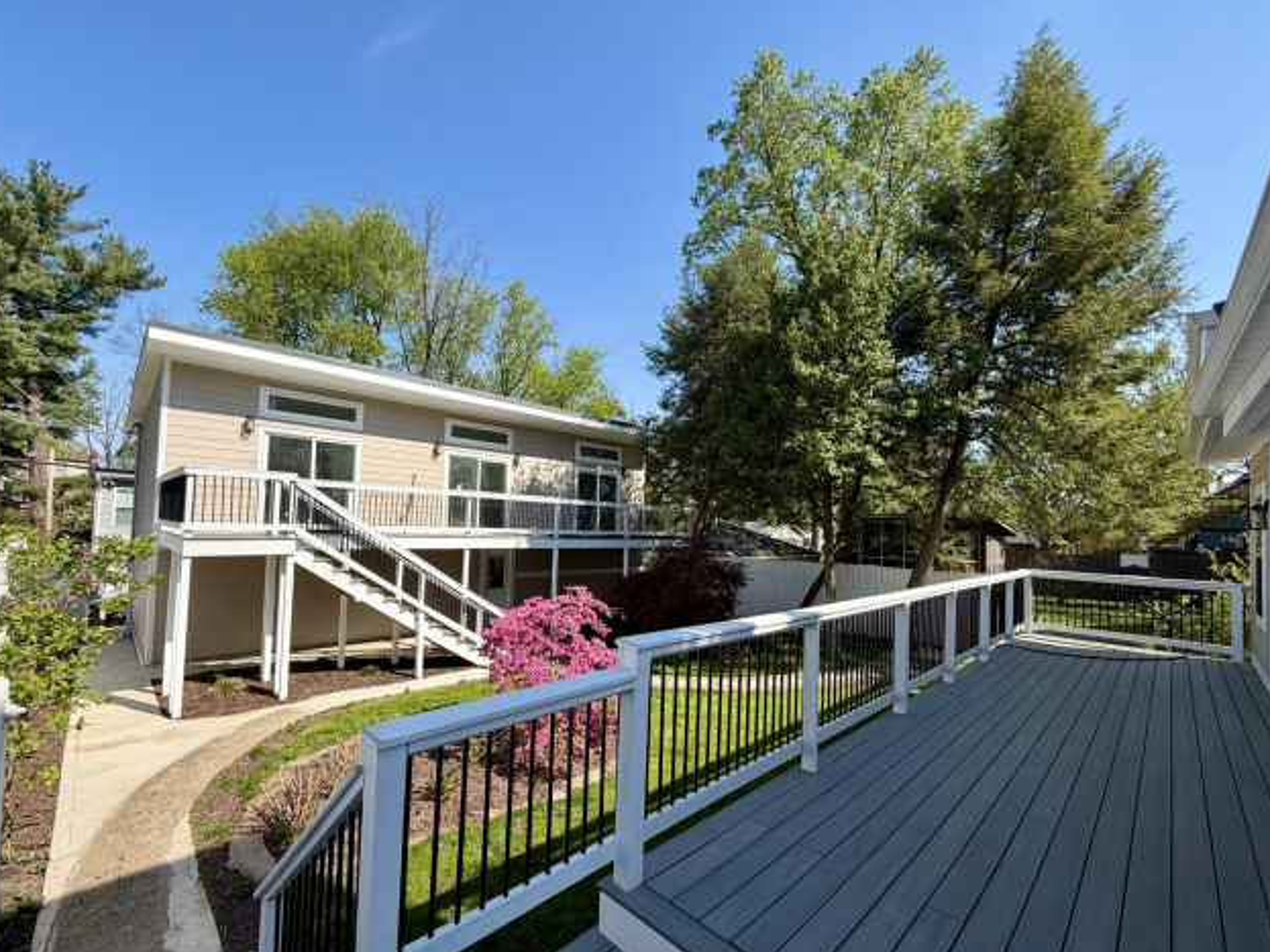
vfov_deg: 81.6
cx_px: 619
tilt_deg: +2.6
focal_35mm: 15
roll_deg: -1.7
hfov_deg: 98.2
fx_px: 550
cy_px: 506
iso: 32
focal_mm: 2.22
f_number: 2.2
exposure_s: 1/770
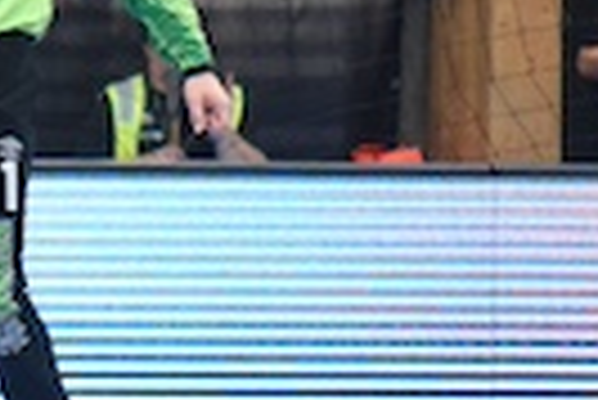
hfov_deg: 1.7
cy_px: -112
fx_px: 19988
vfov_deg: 1.1
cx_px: -63
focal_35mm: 1202
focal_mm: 200
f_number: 2.8
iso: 6400
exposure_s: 1/3200
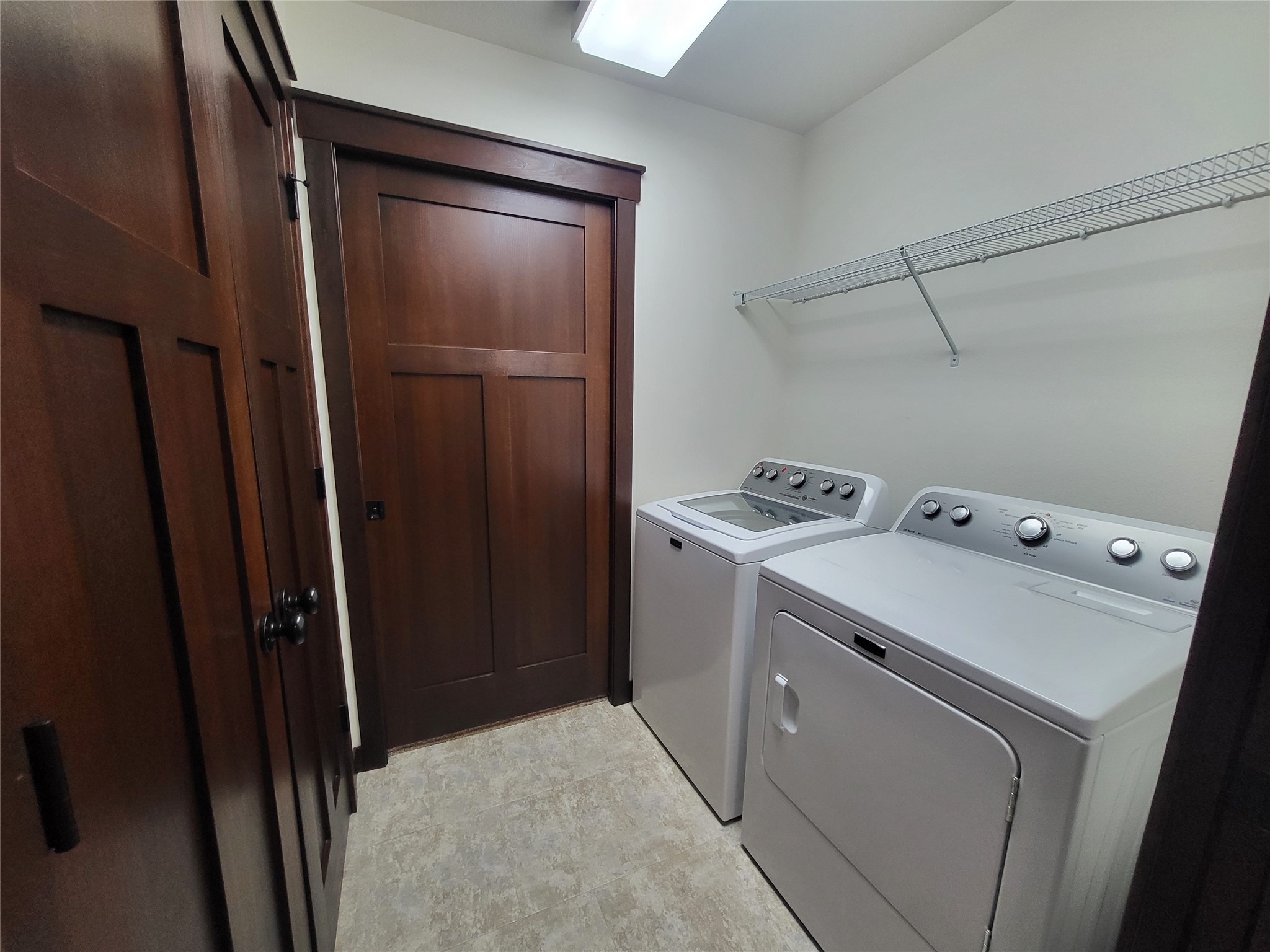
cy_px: 476
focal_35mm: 13
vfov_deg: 89.9
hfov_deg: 106.2
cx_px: 635
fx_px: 477
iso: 160
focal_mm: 1.74
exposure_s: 1/60
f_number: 2.2
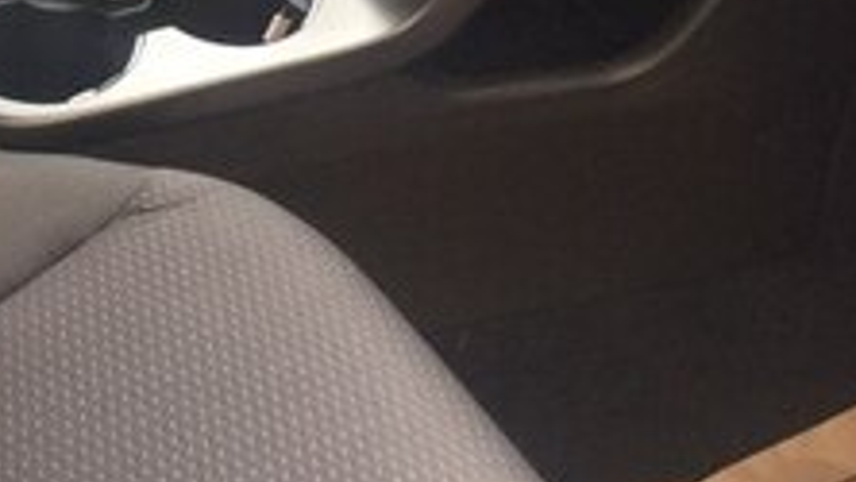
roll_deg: -3.4
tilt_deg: -26.1
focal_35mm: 94
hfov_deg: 22.4
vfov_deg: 12.0
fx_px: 2134
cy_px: -341
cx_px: 174
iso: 50
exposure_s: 1/33
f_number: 2.2
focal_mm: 4.15
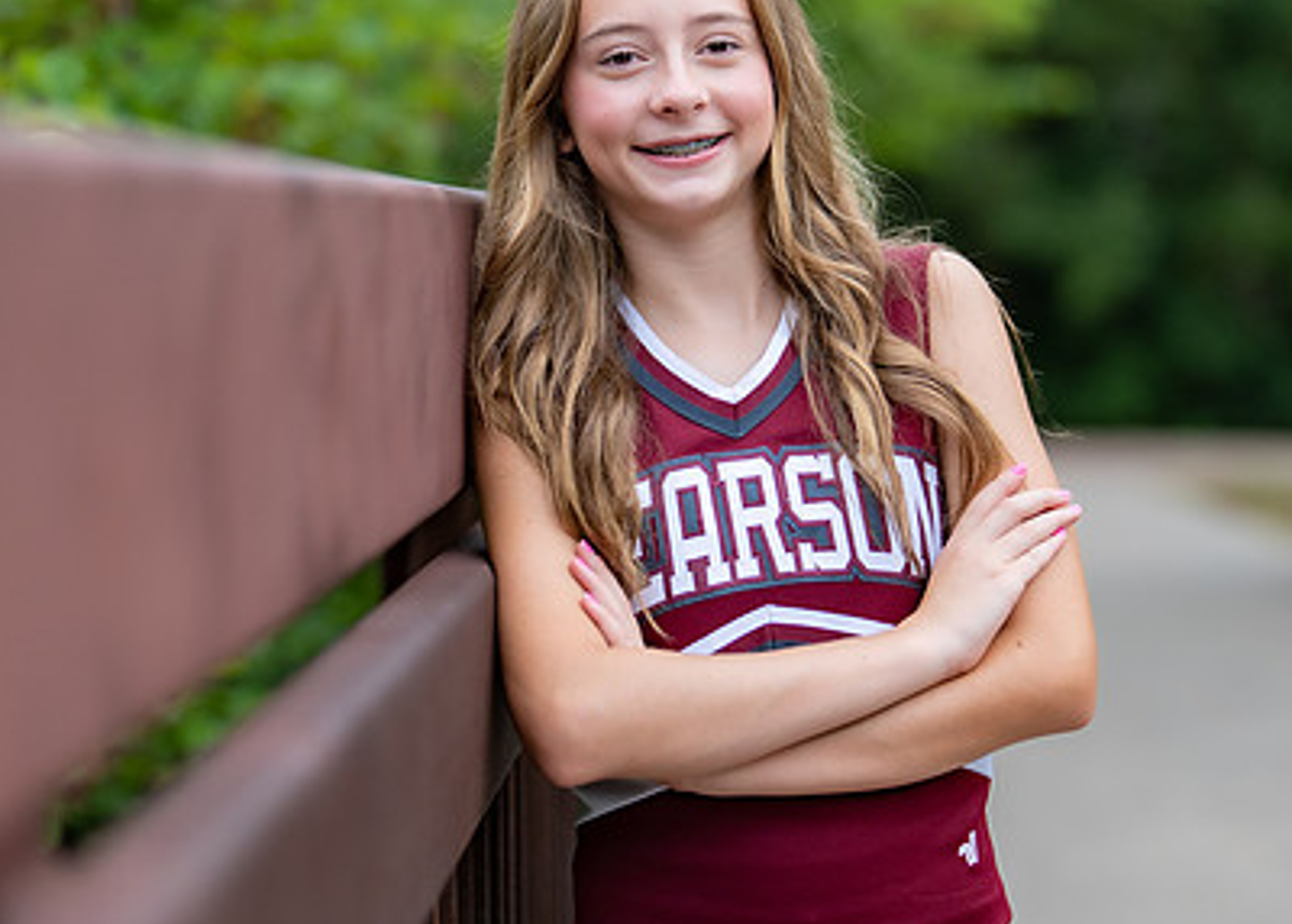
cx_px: 720
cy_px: 345
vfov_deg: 15.4
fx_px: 3414
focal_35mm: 93
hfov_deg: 21.4
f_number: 1.2
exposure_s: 1/1250
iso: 100
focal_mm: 50
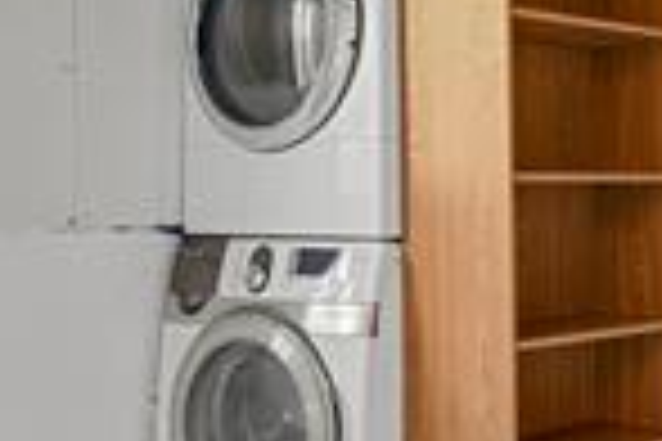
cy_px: 180
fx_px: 1361
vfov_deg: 18.4
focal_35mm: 74
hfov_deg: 27.3
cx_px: 356
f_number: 8
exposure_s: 4
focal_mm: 17
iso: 250
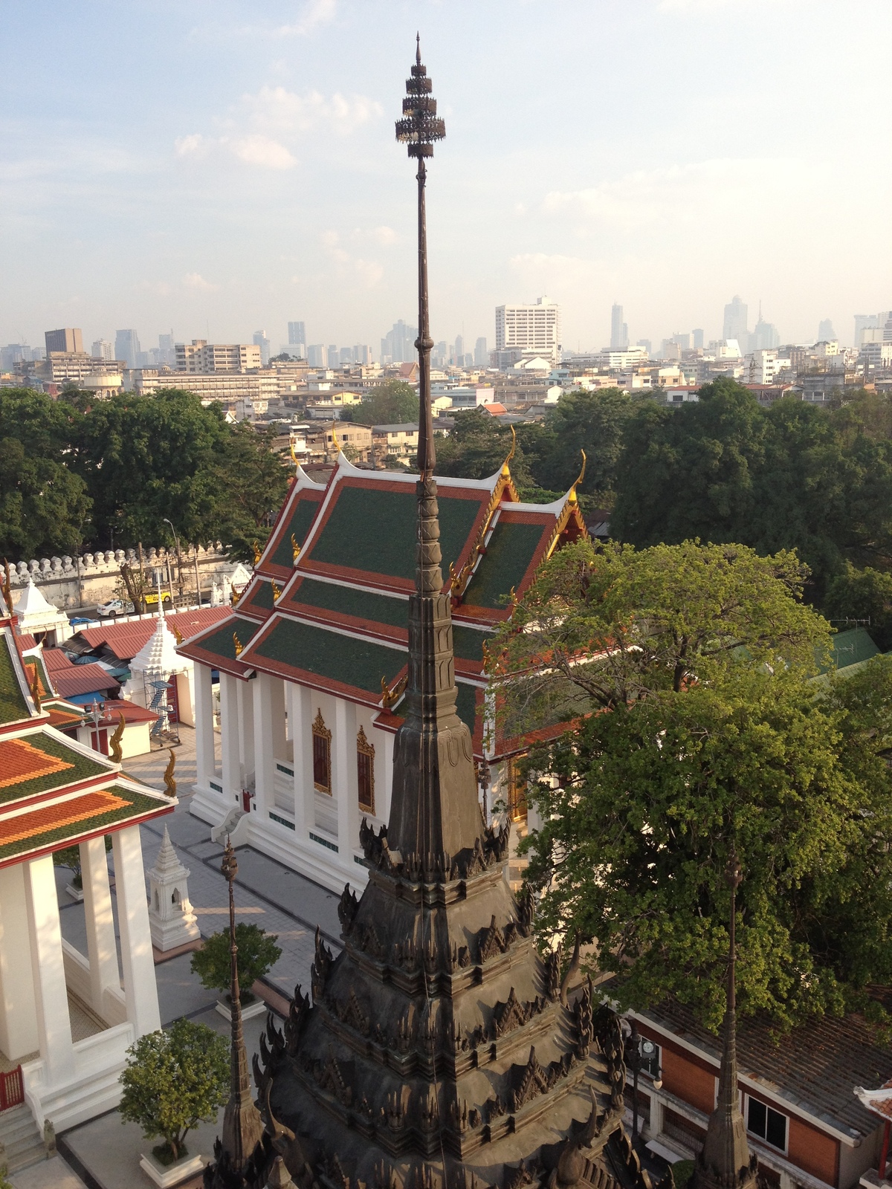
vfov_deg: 52.6
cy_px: 594
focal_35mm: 35
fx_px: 1203
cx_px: 446
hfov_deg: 40.7
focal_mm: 4.28
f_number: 2.4
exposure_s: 1/635
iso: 64
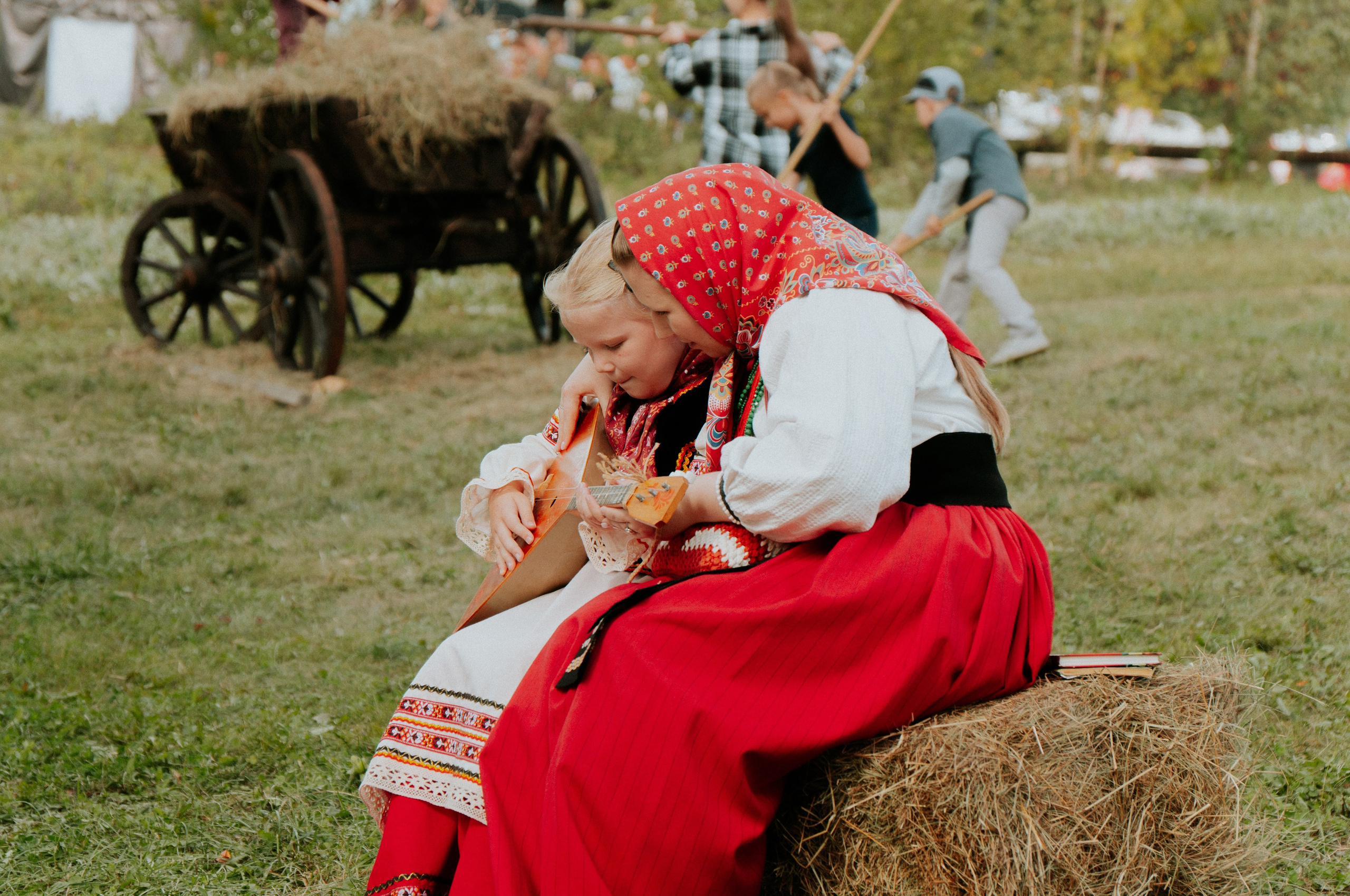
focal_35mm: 120
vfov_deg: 11.4
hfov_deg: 17.1
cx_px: 624
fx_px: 4485
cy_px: 406
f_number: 3.5
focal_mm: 70
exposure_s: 1/1000
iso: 100
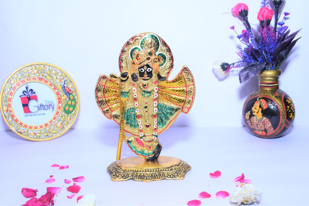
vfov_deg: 34.2
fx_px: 335
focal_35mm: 39
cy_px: 103
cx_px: 154
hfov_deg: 49.6
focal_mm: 26
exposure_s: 1/125
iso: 320
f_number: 5
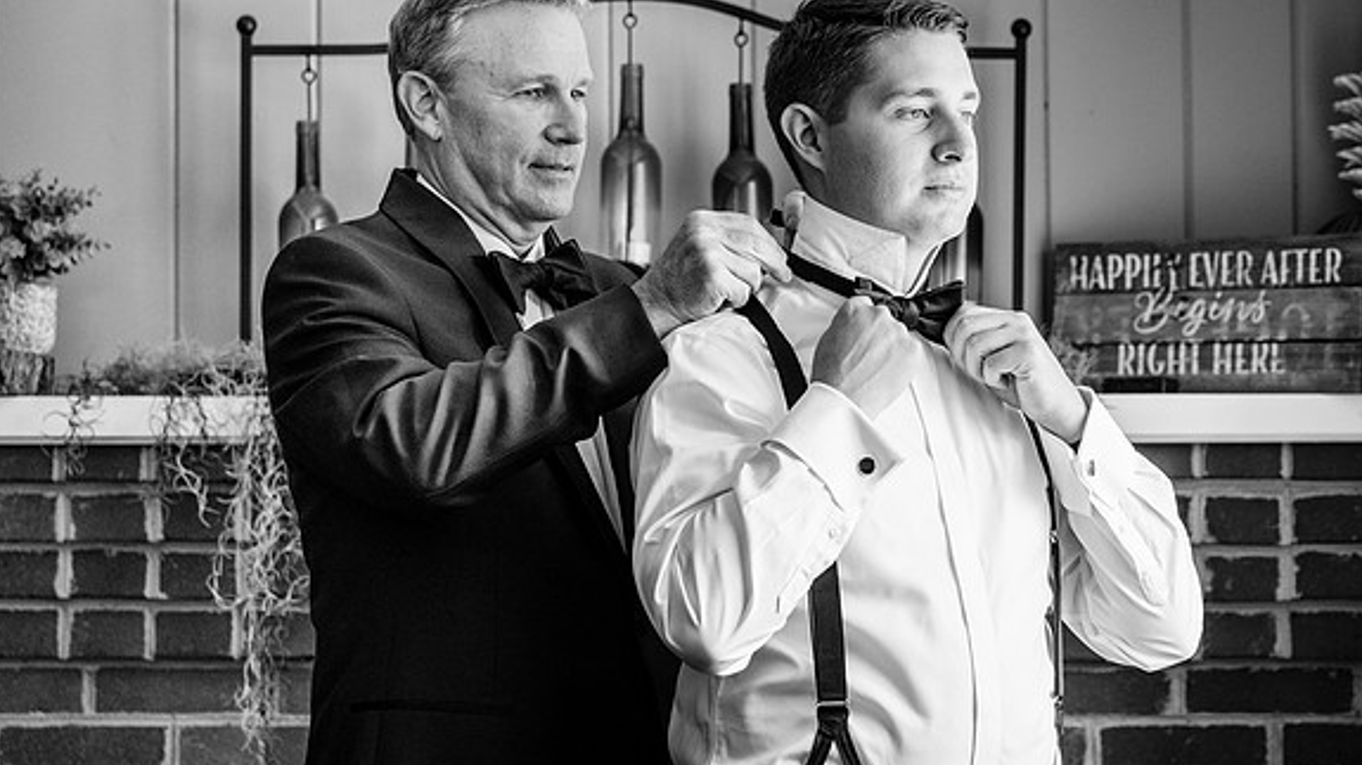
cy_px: 359
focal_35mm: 123
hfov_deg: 17.4
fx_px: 4441
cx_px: 757
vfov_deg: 9.8
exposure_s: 1/250
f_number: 4
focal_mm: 97
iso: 800
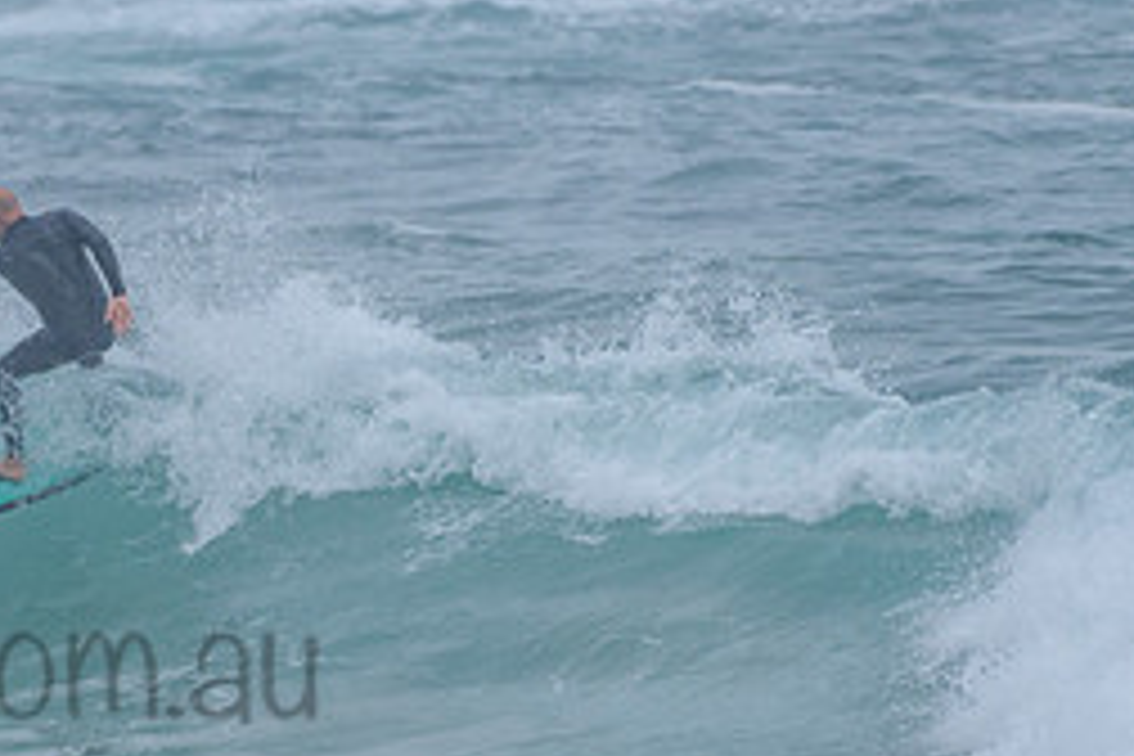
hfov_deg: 1.5
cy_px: 420
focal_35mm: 1409
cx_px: -154
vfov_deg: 1.0
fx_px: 44380
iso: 450
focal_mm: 500
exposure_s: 1/1250
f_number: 5.6
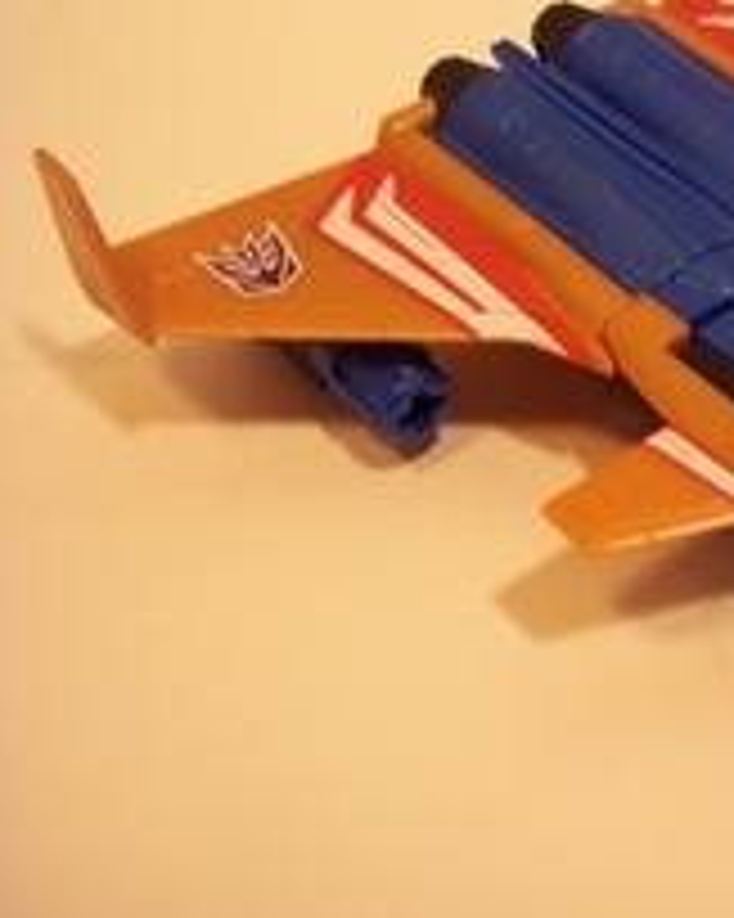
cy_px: 356
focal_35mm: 62
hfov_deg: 23.1
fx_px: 1685
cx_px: 802
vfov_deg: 30.4
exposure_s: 1/50
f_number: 3.1
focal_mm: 6.5
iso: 80
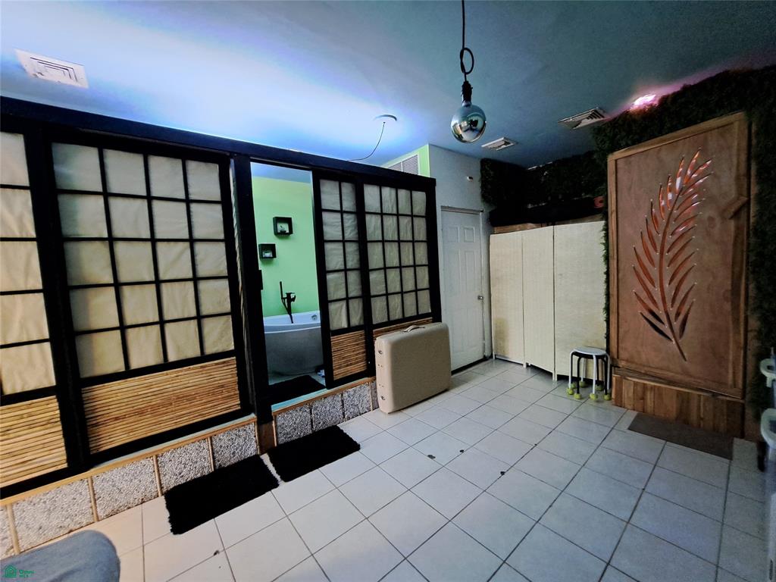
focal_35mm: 13
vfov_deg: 89.9
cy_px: 291
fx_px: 291
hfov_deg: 106.2
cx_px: 388
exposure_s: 1/24
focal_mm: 1.74
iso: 400
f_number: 2.2
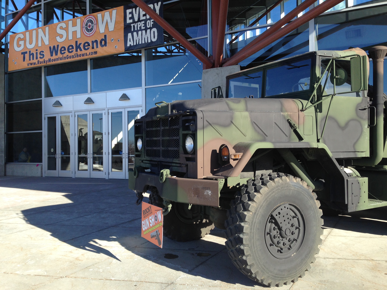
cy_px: 145
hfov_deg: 55.4
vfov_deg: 42.9
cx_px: 194
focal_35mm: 33
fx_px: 369
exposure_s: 1/602
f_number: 2.4
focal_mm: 4.12
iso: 50
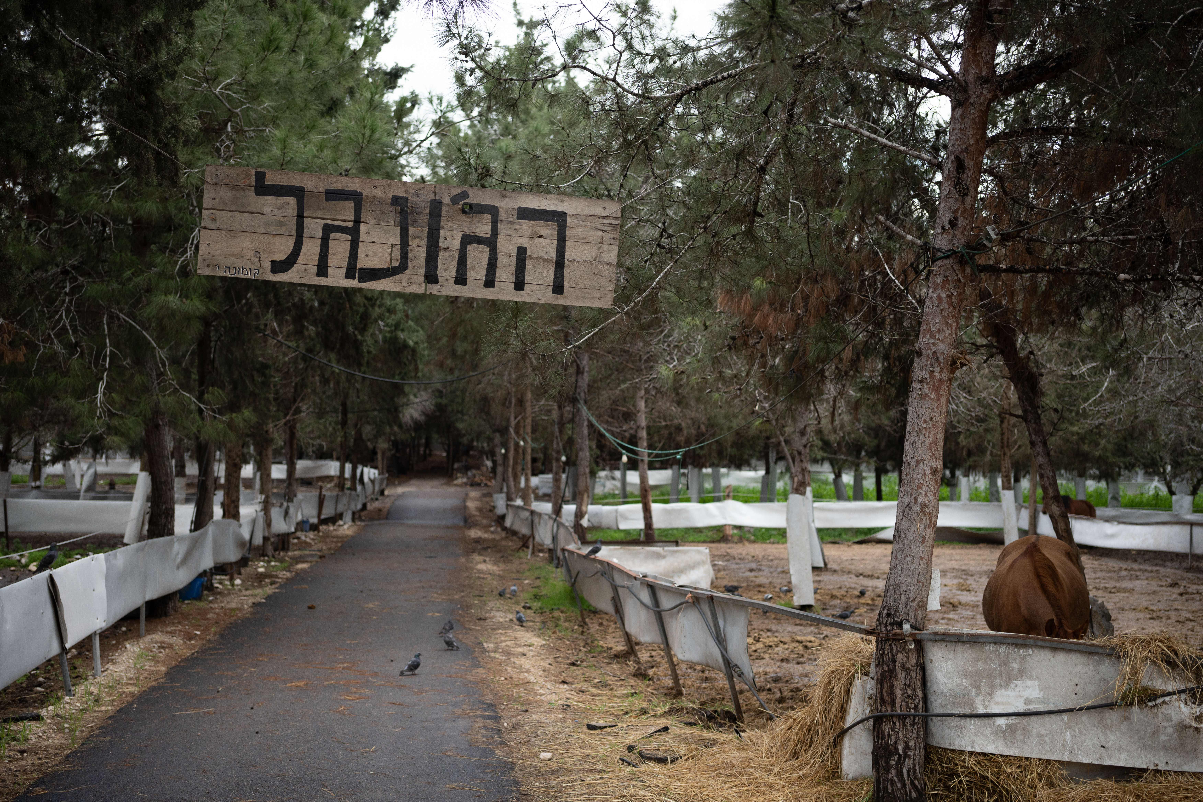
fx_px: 1671
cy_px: 401
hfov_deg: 39.6
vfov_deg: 27.0
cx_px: 602
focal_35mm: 50
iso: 500
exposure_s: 1/800
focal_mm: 50
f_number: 2.8
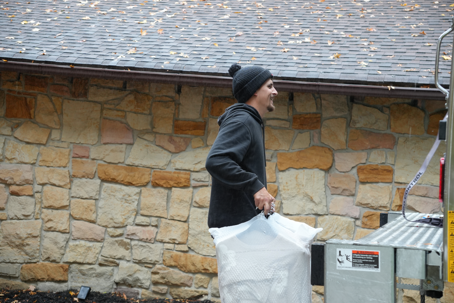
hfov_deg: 30.9
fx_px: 821
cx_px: 227
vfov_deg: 20.9
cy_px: 152
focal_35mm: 65
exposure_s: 1/160
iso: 640
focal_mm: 43.4
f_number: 4
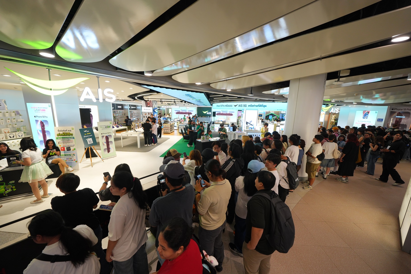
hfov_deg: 112.6
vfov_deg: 90.0
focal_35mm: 12
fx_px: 137
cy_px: 137
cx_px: 206
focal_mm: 12
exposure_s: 1/125
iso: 800
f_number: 5
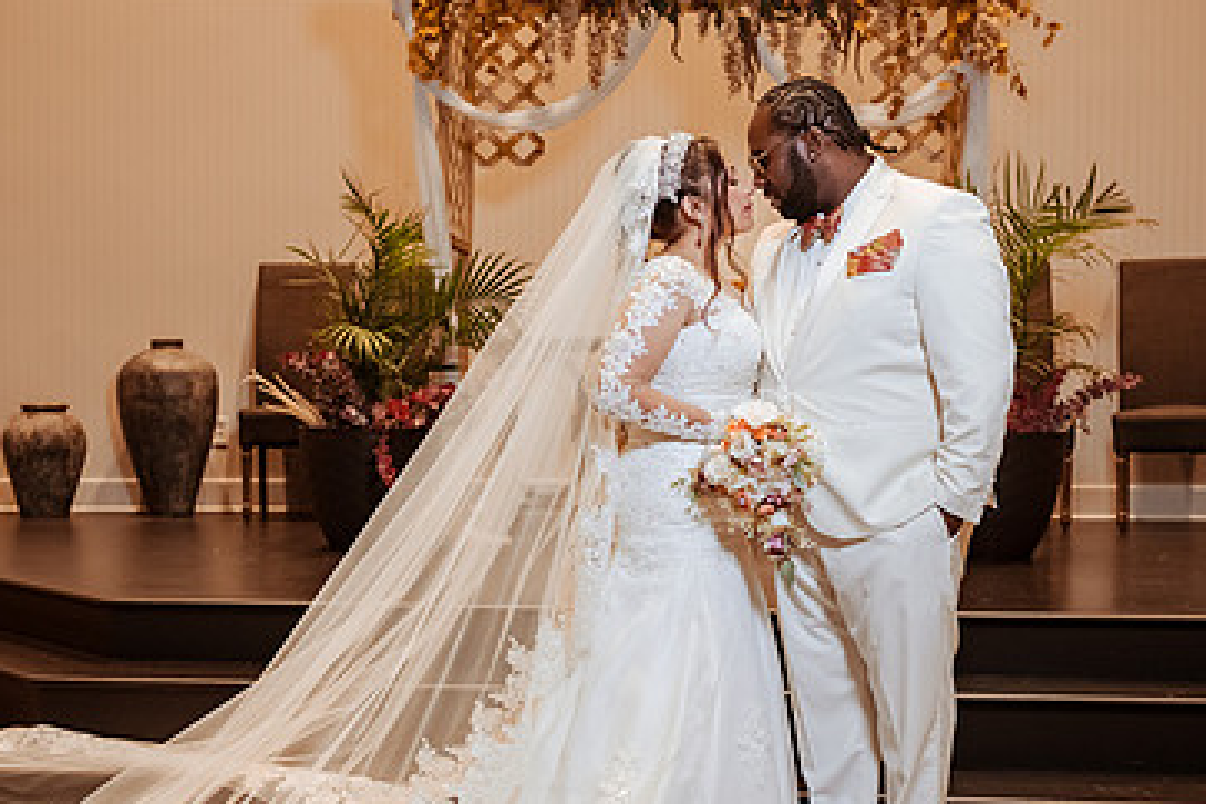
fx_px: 1876
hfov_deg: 35.4
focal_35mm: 56
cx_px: 452
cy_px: 473
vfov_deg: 24.2
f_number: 2.8
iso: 1600
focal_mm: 35
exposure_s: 1/640
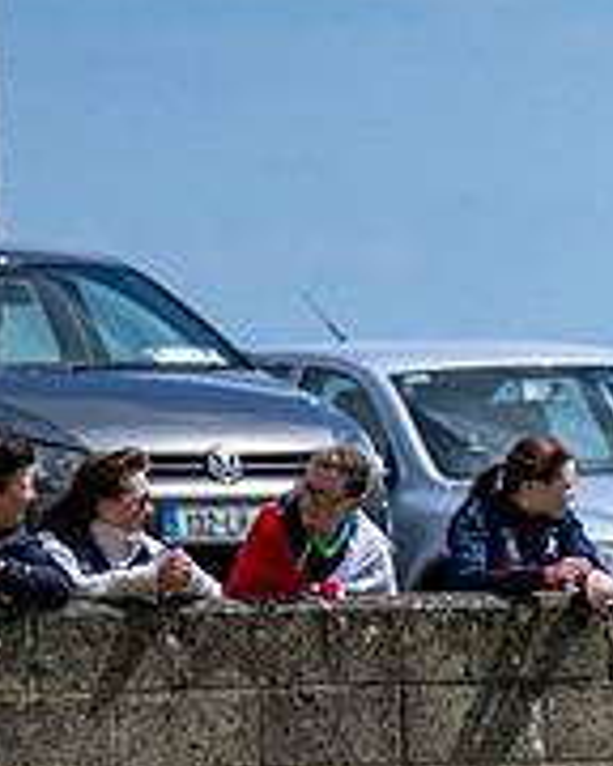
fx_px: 30774
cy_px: 528
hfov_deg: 1.1
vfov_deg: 1.4
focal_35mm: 1357
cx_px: 1183
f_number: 2.8
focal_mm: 300
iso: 100
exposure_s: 1/3200
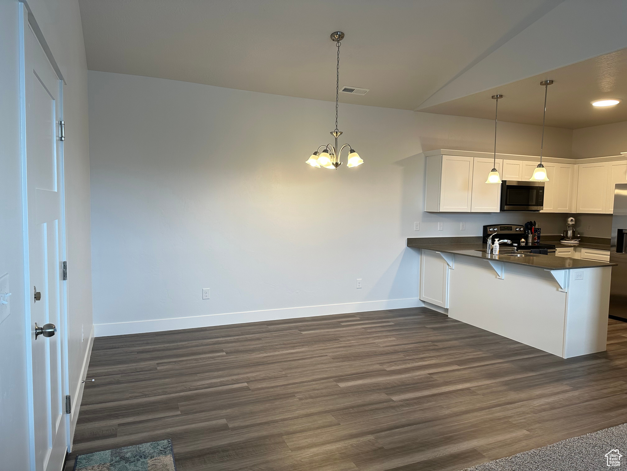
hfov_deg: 71.6
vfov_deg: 56.8
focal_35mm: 24
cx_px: 314
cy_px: 236
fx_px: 435
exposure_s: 1/120
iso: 125
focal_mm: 6.86
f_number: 1.78
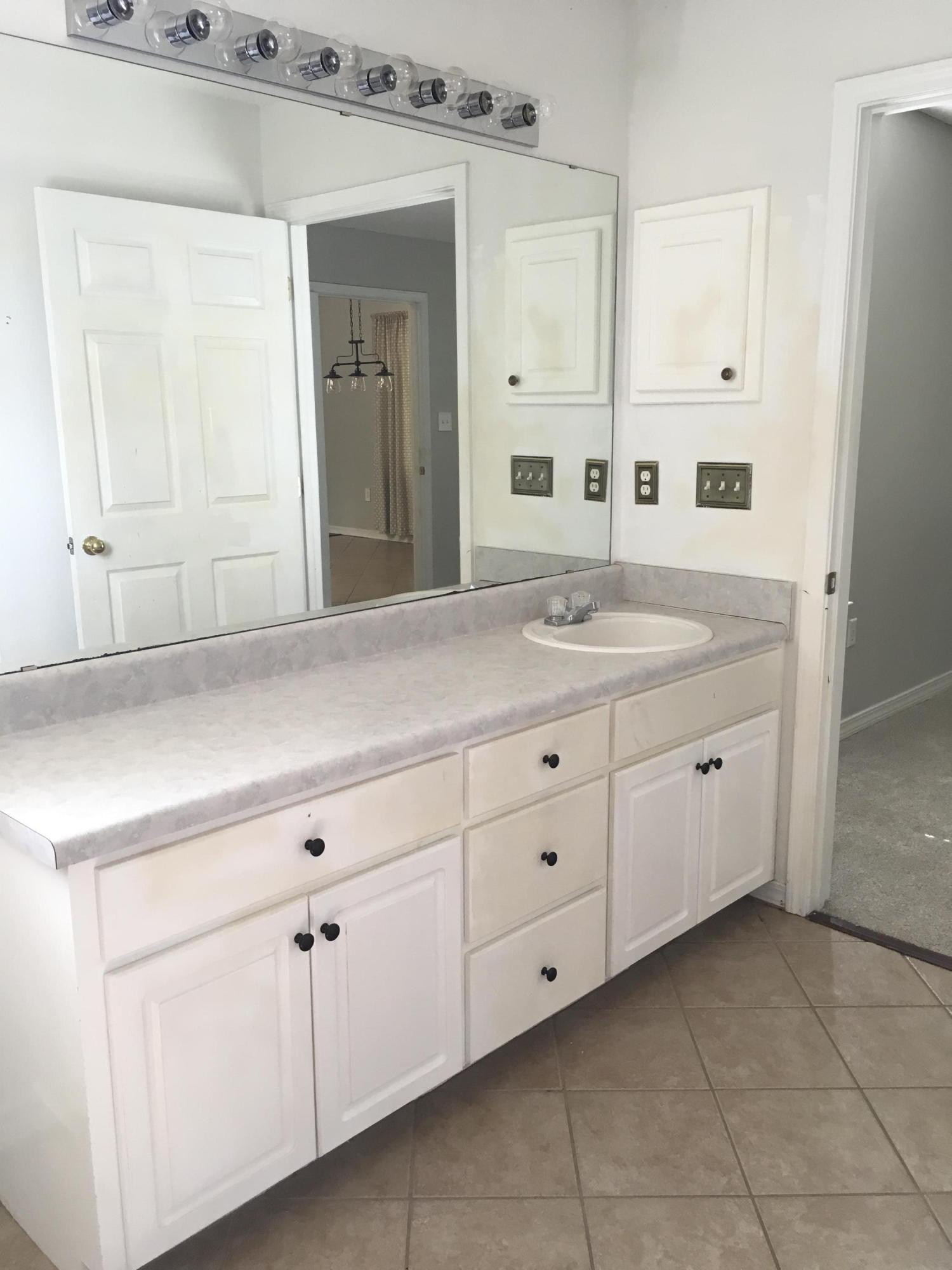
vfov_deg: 61.7
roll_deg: +0.3
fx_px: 1063
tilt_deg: -12.5
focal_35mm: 29
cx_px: 476
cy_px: 635
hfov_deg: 48.2
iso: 50
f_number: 2.2
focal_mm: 4.15
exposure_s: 1/30
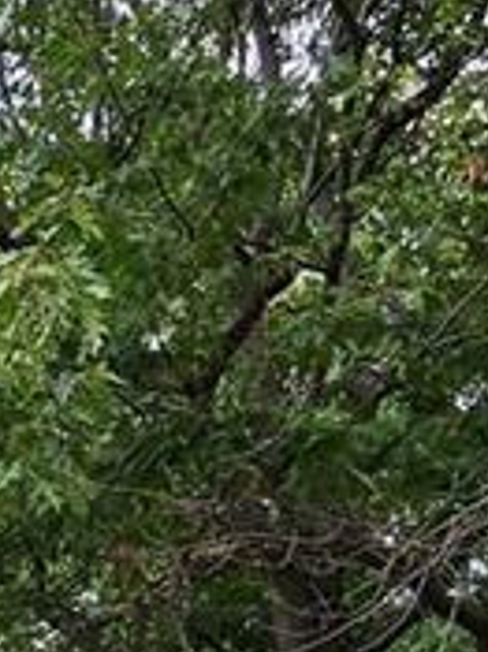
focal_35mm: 57
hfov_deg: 23.5
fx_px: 1073
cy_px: 678
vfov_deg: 30.9
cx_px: -89
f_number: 2.2
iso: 32
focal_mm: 1.74
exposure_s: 1/51
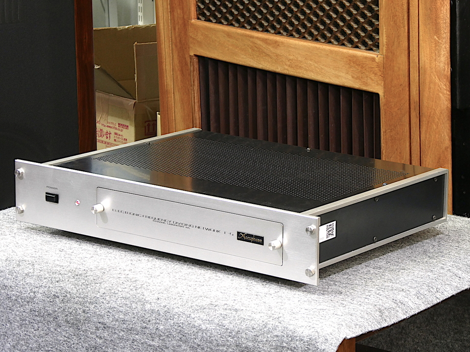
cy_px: 176
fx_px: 1684
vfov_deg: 12.0
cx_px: 235
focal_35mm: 124
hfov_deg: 15.9
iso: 200
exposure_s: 1/3.2
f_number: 5.2
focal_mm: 22.3
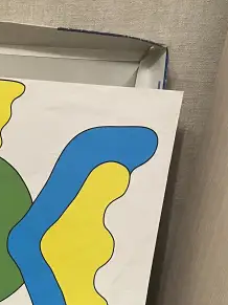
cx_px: -49
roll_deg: -2.0
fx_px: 589
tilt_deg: -35.2
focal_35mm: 67
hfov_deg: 20.4
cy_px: 347
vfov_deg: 26.4
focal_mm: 5.1
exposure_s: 1/60
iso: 500
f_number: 1.6
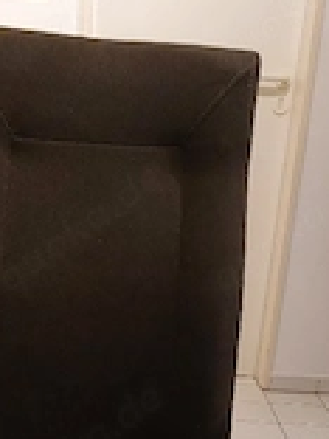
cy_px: 478
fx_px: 811
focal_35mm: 64
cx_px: 141
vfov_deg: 27.7
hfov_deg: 22.9
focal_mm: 5.23
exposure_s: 1/25
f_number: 1.8
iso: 400
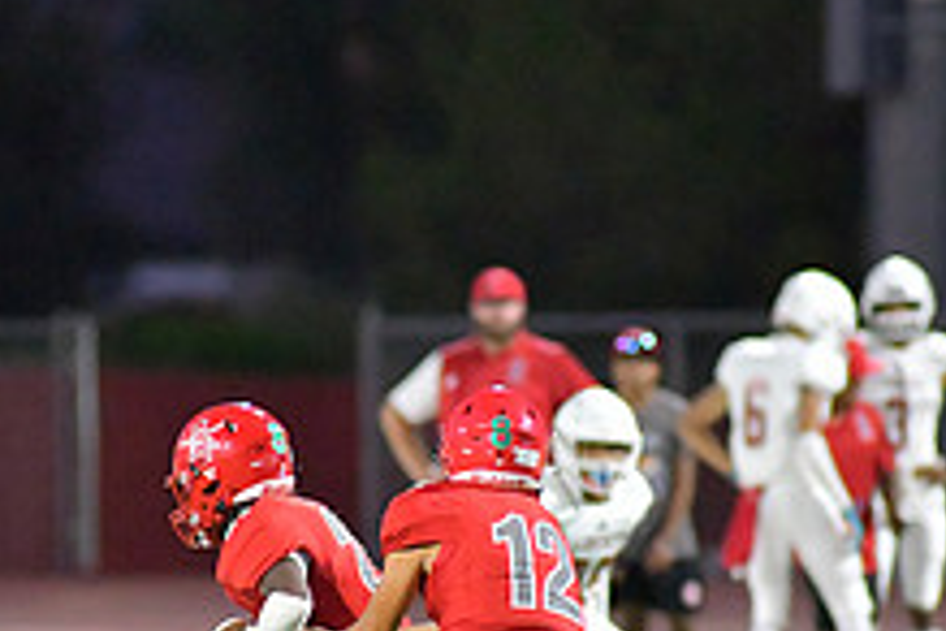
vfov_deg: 1.7
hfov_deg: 2.6
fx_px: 20889
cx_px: 419
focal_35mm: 795
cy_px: 581
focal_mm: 300
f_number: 3.5
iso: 12800
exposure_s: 1/1250
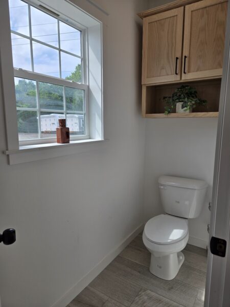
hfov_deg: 58.9
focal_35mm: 23
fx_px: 204
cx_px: 115
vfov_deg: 73.9
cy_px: 154
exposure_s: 1/900
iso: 25
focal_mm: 5.4
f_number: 1.8
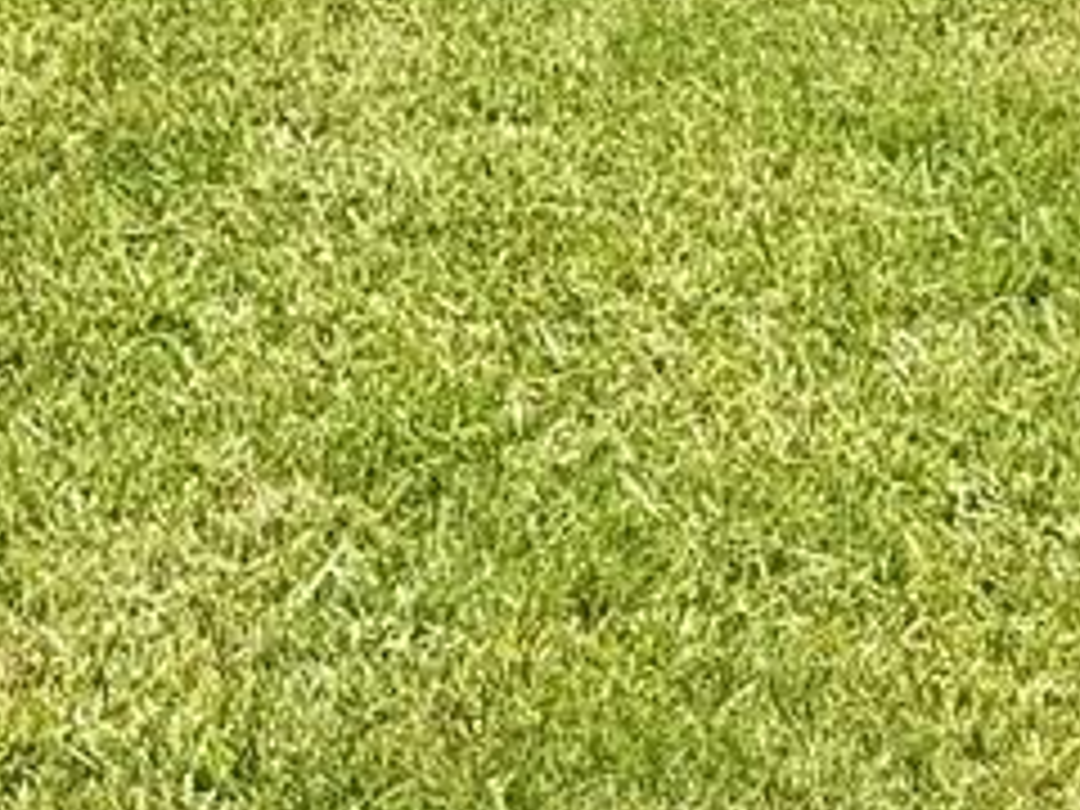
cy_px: -1328
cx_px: -176
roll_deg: +0.1
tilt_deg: -0.8
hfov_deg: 12.1
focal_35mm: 160
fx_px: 4992
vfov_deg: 8.3
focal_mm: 6.76
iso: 80
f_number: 1.78
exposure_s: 1/9091
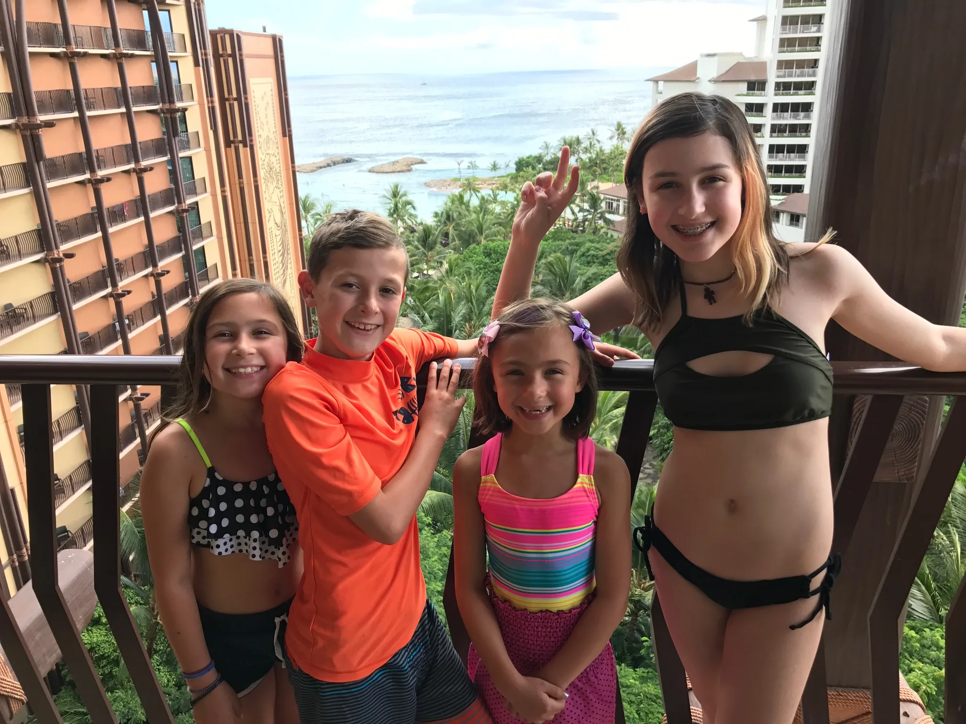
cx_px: 483
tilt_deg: -19.1
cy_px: 362
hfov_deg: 63.4
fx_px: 781
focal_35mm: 28
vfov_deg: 49.7
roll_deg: +1.3
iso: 20
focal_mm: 3.99
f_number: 1.8
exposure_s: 1/278
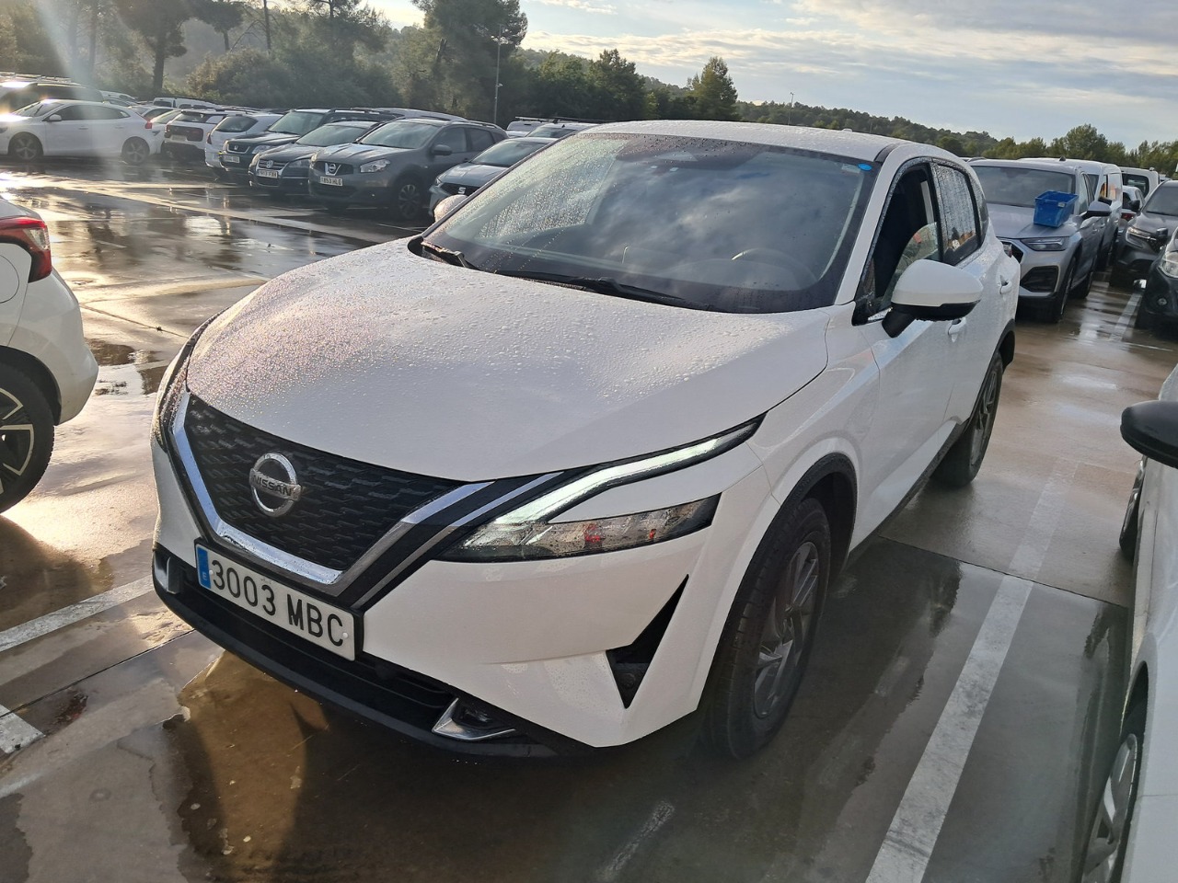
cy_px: 442
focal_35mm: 27
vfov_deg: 51.4
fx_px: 919
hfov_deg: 65.3
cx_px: 589
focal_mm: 4
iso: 50
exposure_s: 1/360
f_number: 1.8
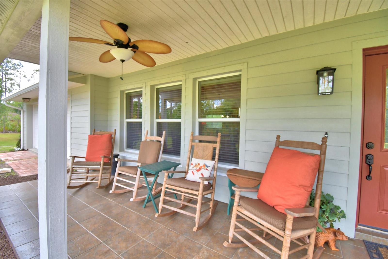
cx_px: 194
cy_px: 130
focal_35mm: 15
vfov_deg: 77.3
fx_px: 162
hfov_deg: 100.4
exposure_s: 1/200
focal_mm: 10
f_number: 4.5
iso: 200
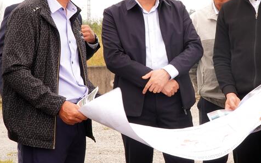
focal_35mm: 85
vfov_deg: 15.3
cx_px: 206
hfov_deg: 24.1
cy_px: 45
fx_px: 603
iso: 400
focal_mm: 33
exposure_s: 1/60
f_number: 10
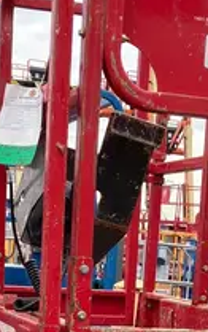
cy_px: 400
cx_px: 124
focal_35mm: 104
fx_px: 941
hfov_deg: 12.6
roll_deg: -3.8
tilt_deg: -7.0
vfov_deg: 18.9
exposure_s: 1/382
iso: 32
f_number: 1.8
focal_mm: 3.99
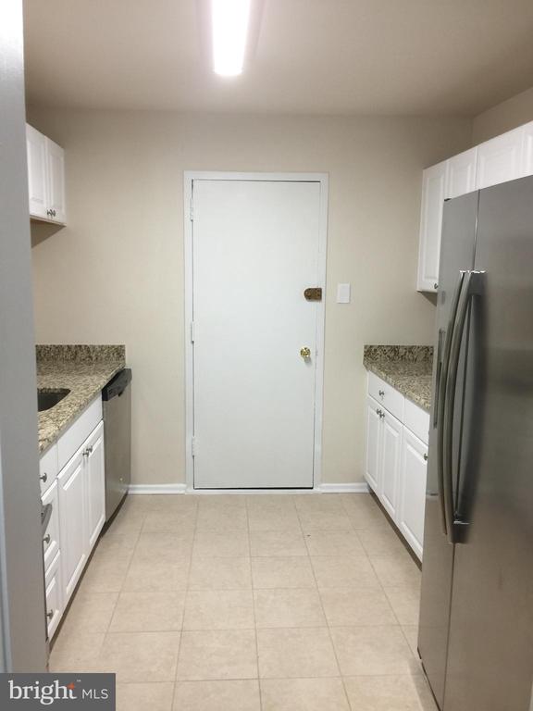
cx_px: 266
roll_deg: -1.6
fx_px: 595
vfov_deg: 61.7
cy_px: 356
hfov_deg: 48.2
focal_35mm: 29
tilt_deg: -7.1
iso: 32
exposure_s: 1/15
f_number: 2.2
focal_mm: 4.15
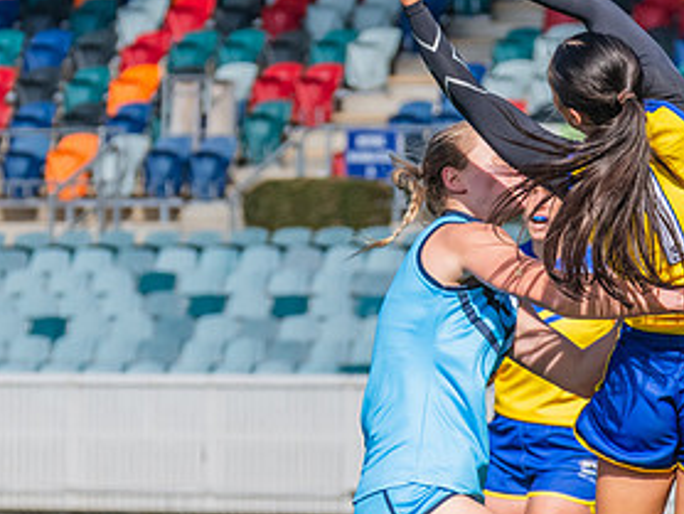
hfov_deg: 2.8
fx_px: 13962
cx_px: 544
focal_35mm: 706
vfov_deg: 2.1
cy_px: 357
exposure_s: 1/1250
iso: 800
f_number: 10
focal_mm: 250
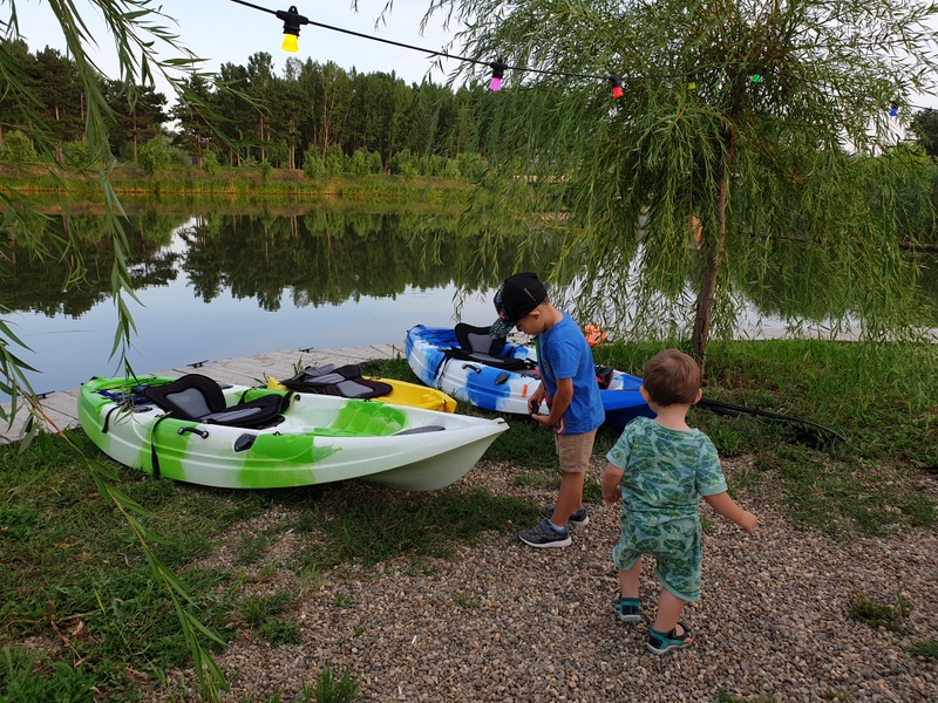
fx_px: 705
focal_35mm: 26
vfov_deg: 53.1
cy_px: 352
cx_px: 469
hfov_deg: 67.3
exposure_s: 1/252
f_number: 2.4
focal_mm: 4.3
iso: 50
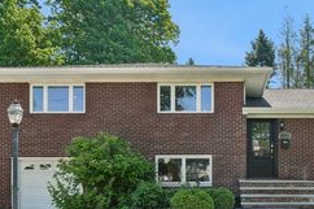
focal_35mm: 33
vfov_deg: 37.7
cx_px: 226
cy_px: 182
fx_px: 288
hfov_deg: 55.2
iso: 400
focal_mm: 16
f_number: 8
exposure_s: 1/320
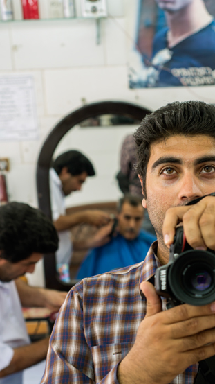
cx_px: 141
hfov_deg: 16.9
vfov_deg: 29.7
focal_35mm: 71
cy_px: 229
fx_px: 721
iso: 320
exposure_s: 1/50
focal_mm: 50
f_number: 4
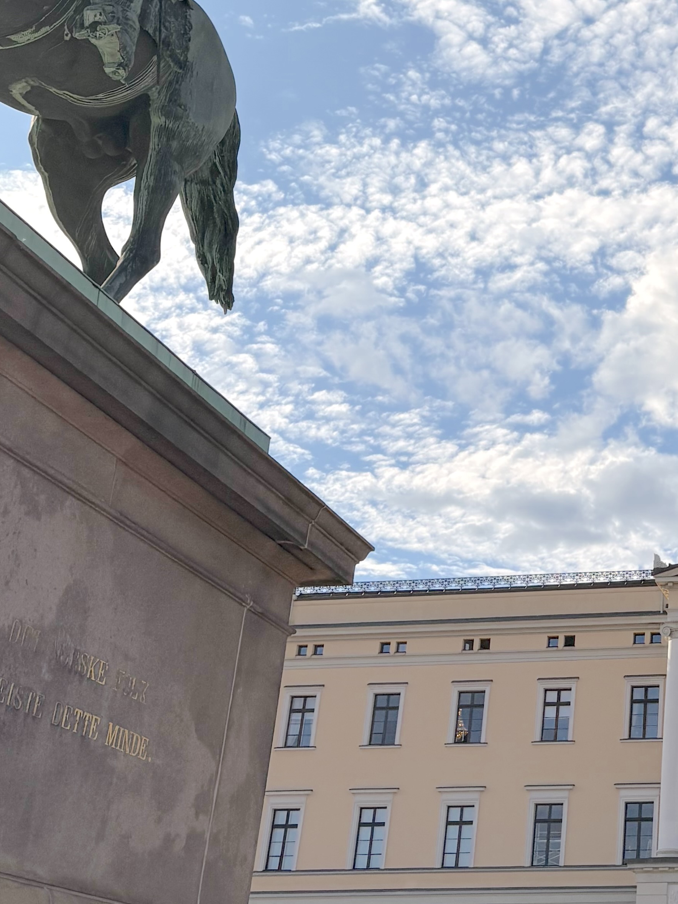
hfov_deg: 21.8
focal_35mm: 63
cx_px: 786
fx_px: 1645
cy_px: 187
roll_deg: -0.5
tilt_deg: +29.9
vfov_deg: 30.0
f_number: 1.6
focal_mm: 5.96
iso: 50
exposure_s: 1/7813
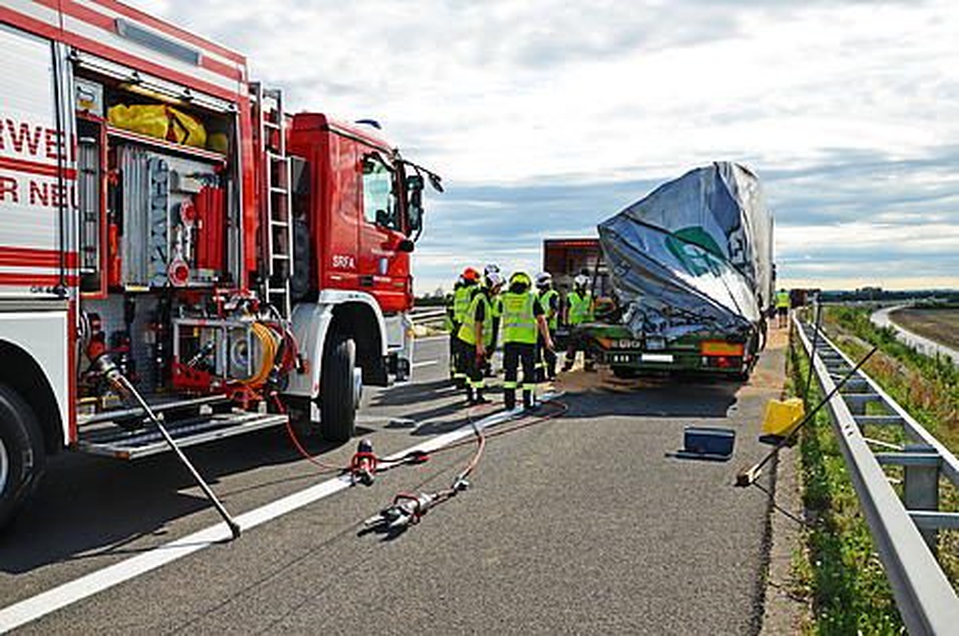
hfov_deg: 67.5
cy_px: 318
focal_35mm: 27
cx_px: 480
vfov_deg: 47.8
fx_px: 718
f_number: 8
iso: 140
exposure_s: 1/250
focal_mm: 18
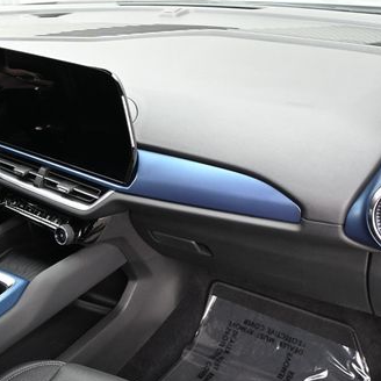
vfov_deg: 34.9
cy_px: 242
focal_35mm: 48
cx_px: 124
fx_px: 603
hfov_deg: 34.7
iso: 400
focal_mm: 19.5
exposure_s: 1/160
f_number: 3.8
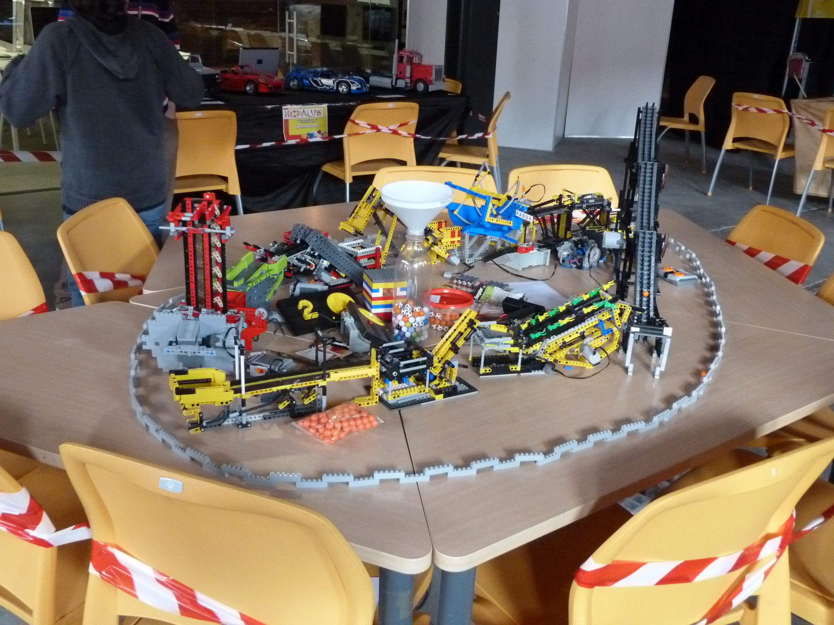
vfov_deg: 40.7
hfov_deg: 52.6
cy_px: 312
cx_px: 417
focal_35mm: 35
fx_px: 843
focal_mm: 6.3
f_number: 3.1
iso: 800
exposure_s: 1/60
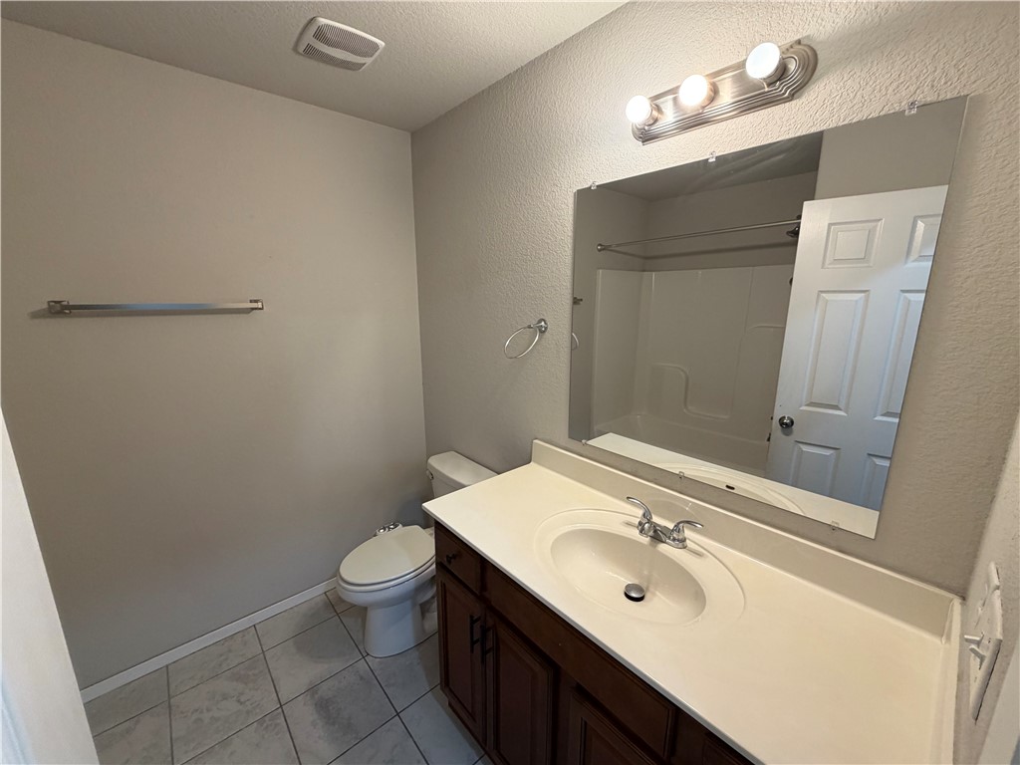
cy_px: 382
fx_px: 413
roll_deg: -0.8
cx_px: 510
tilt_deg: -12.0
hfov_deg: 102.1
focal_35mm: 14
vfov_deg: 85.7
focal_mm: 2.22
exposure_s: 1/60
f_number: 2.2
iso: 160
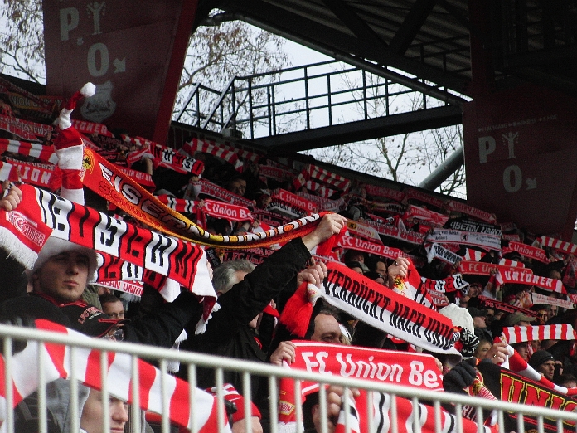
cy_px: 216
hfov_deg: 10.7
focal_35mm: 185
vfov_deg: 8.0
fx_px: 3084
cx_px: 288
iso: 400
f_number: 4.5
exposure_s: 1/320
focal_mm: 32.1
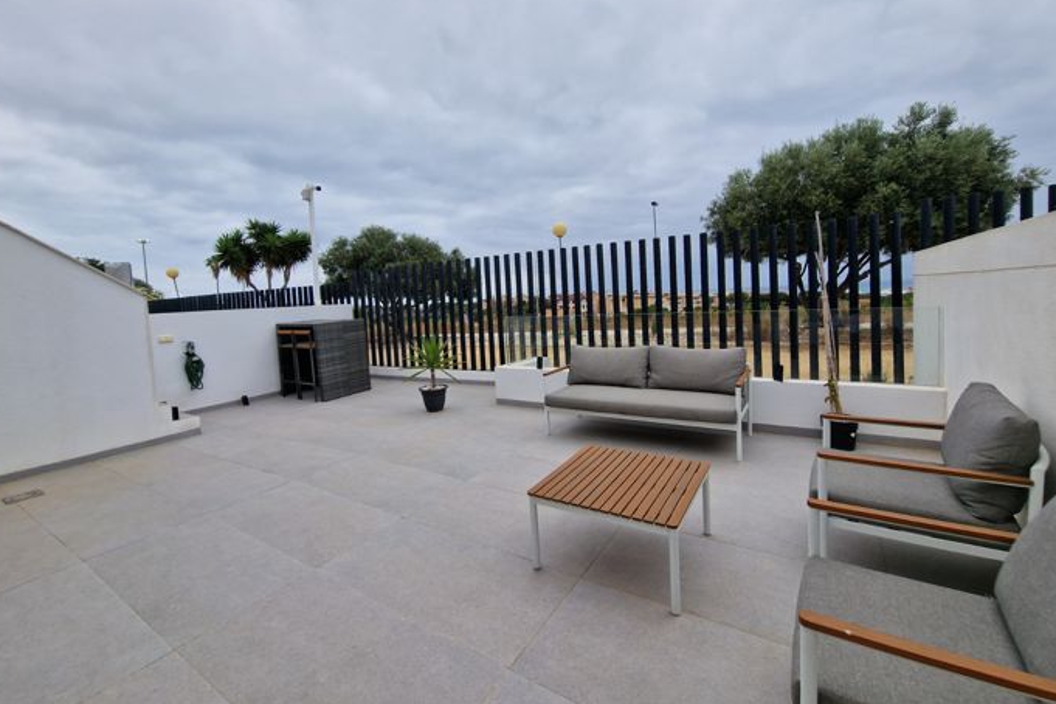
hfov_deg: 104.3
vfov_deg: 81.1
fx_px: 411
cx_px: 526
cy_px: 324
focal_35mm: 14
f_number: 2.2
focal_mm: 2.2
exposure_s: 1/3424
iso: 50
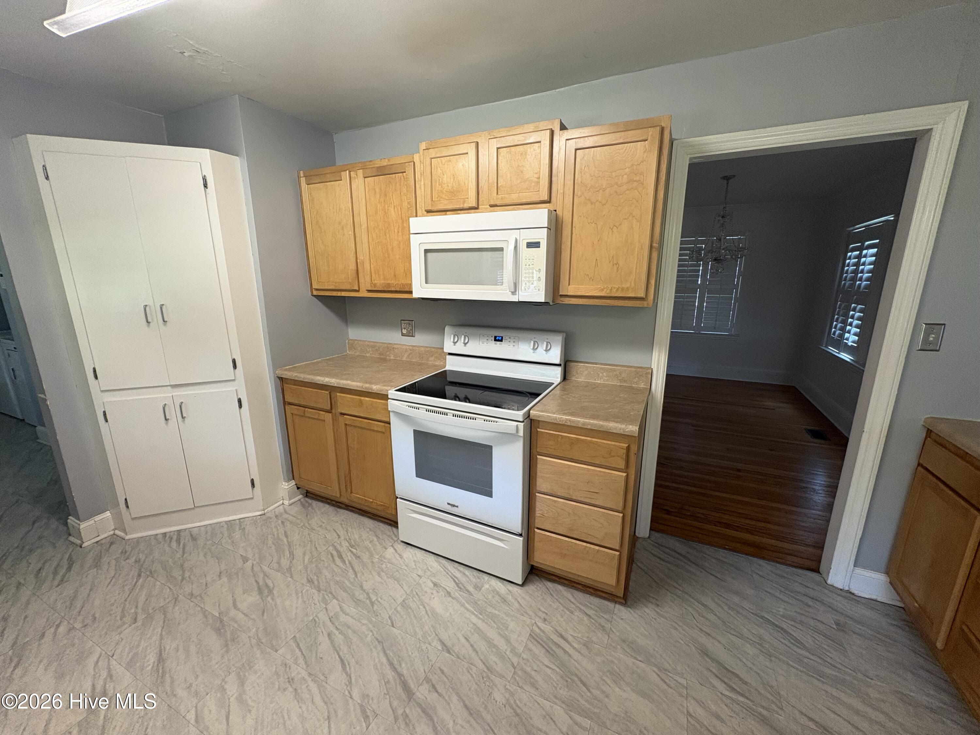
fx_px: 396
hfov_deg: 102.1
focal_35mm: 14
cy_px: 368
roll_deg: +0.3
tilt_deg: -12.9
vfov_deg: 85.7
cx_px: 490
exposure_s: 1/60
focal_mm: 2.22
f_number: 2.2
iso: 200
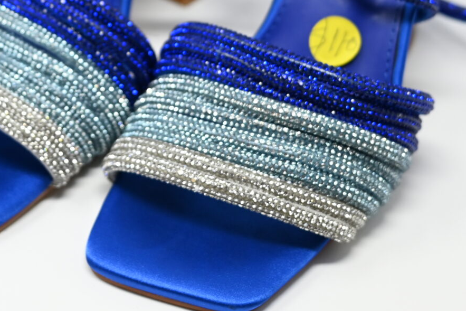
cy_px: -38
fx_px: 1502
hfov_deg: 17.5
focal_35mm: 116
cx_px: 74
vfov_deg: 11.6
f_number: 3.5
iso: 400
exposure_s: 1/250
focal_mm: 40
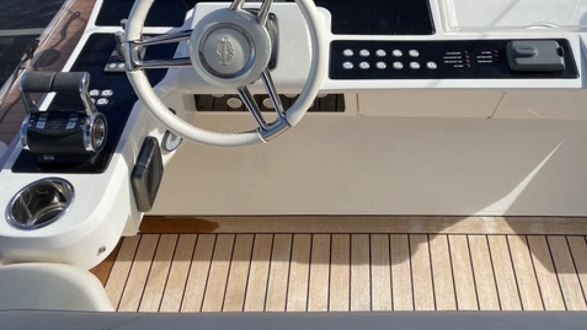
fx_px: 592
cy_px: 40
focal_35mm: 38
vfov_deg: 30.0
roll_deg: +0.1
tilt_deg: -35.0
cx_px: 340
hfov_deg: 52.6
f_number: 1.8
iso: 32
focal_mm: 4.25
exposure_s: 1/2967
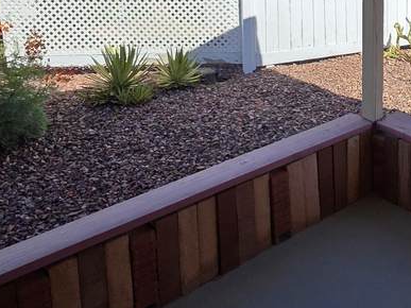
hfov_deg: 39.7
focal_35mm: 43
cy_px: -23
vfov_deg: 30.4
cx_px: 391
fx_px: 510
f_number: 1.9
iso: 40
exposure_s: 1/2271
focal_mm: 2.2
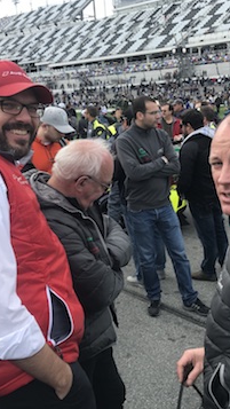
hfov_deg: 29.0
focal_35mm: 41
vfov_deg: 49.4
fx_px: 444
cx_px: 136
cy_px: 204
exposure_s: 1/887
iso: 20
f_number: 1.8
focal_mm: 3.99
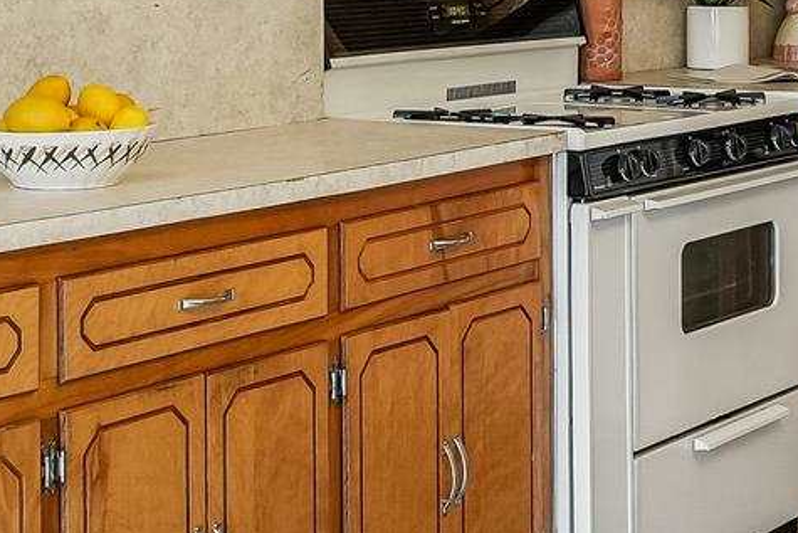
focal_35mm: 104
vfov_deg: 12.9
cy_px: -64
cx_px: 620
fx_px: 2309
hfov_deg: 19.4
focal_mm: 16.5
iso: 400
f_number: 8
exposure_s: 1/20
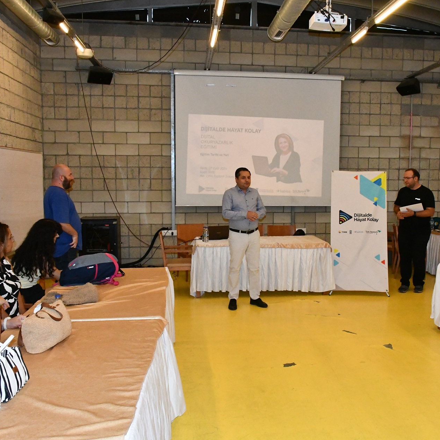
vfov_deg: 47.2
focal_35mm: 35
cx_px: 260
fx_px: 503
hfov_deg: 47.0
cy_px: 223
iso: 6400
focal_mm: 18
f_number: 9
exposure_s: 1/250
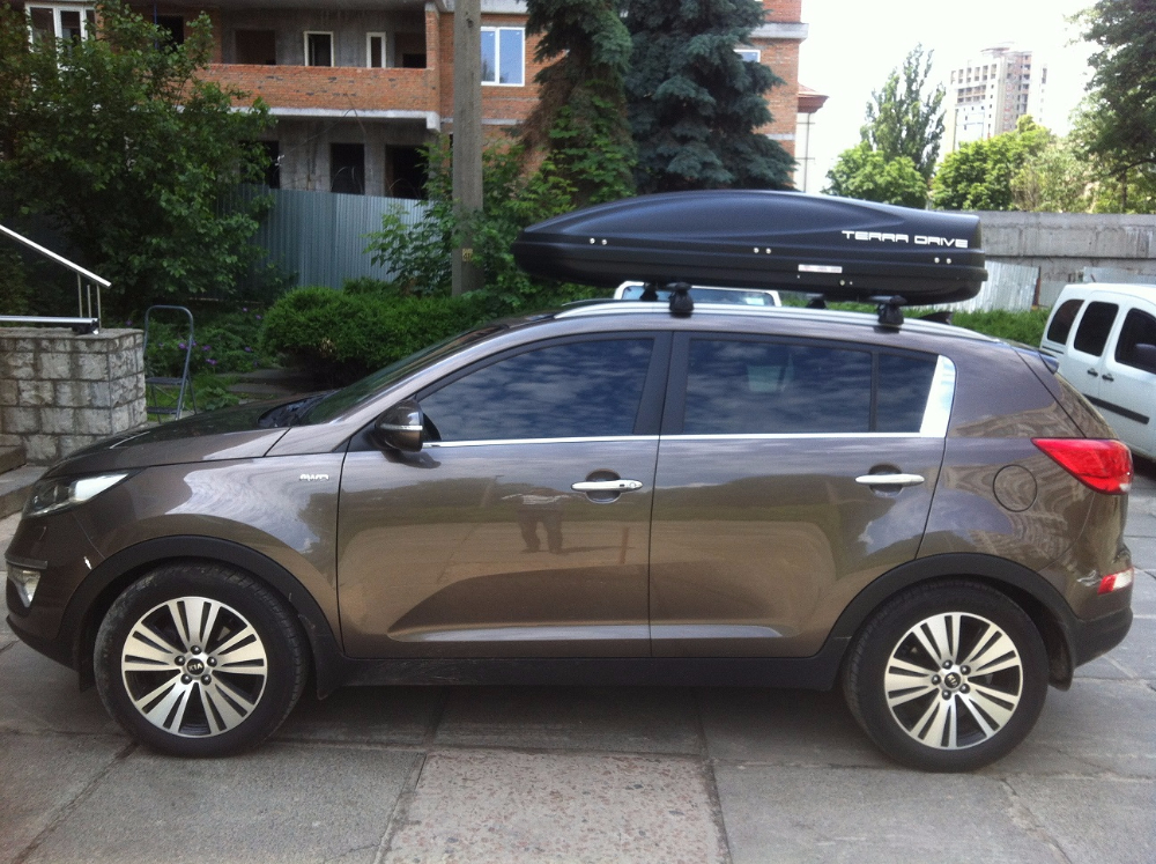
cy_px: 432
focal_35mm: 35
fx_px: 1167
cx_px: 578
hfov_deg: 52.7
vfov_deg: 40.6
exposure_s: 1/311
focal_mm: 3.85
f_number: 2.8
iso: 80
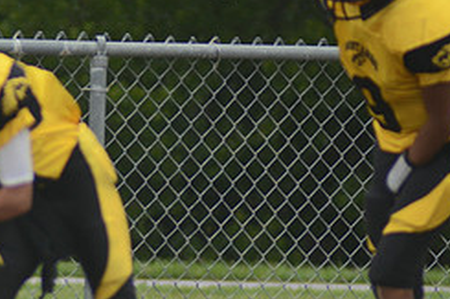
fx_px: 17725
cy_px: 242
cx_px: 22
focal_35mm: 1419
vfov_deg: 1.0
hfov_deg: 1.5
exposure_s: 1/800
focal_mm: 400
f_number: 6.3
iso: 400
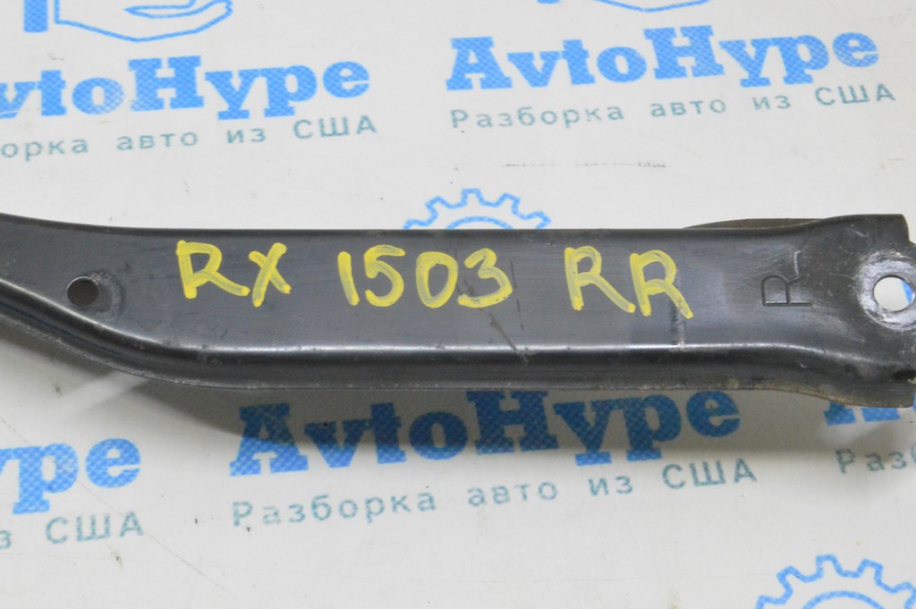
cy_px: 304
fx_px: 2097
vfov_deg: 16.5
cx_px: 458
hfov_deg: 24.6
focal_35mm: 82
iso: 6400
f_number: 20
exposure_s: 1/15
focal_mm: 55
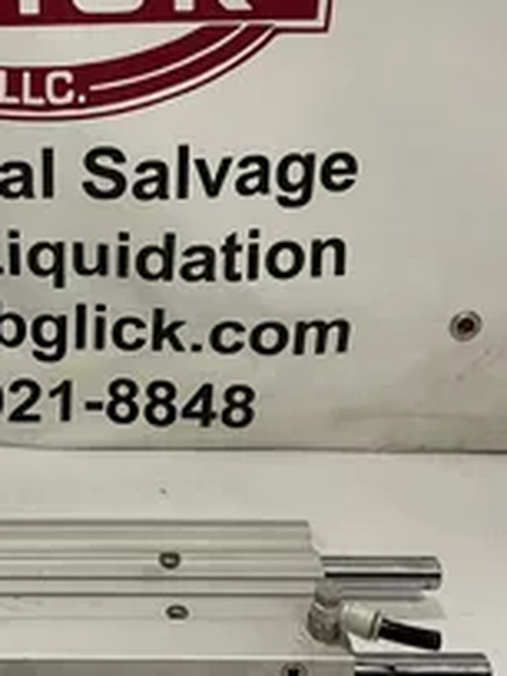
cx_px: 43
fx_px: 996
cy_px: 318
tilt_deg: -27.8
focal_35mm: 51
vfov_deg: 37.5
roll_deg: -1.2
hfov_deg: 27.5
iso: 100
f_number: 1.6
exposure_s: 1/60
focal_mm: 4.2
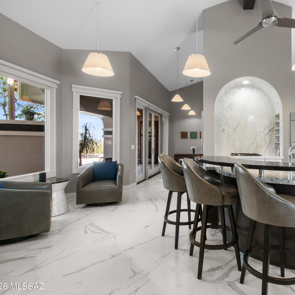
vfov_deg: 74.8
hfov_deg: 71.0
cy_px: 146
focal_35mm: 20
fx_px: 193
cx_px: 212
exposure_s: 1/50
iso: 500
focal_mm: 10
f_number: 16
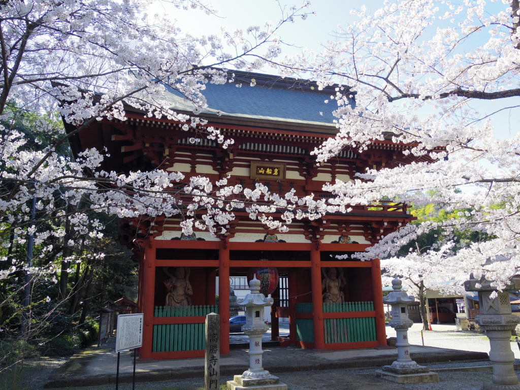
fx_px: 451
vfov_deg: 46.8
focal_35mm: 30
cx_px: 260
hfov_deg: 60.0
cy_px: 195
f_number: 3.5
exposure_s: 1/100
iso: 200
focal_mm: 6.6
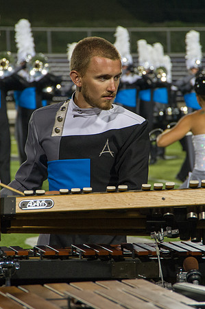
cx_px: 107
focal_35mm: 217
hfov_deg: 6.3
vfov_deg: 9.5
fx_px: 1859
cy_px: 150
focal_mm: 120
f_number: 5.6
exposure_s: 1/160
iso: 1800
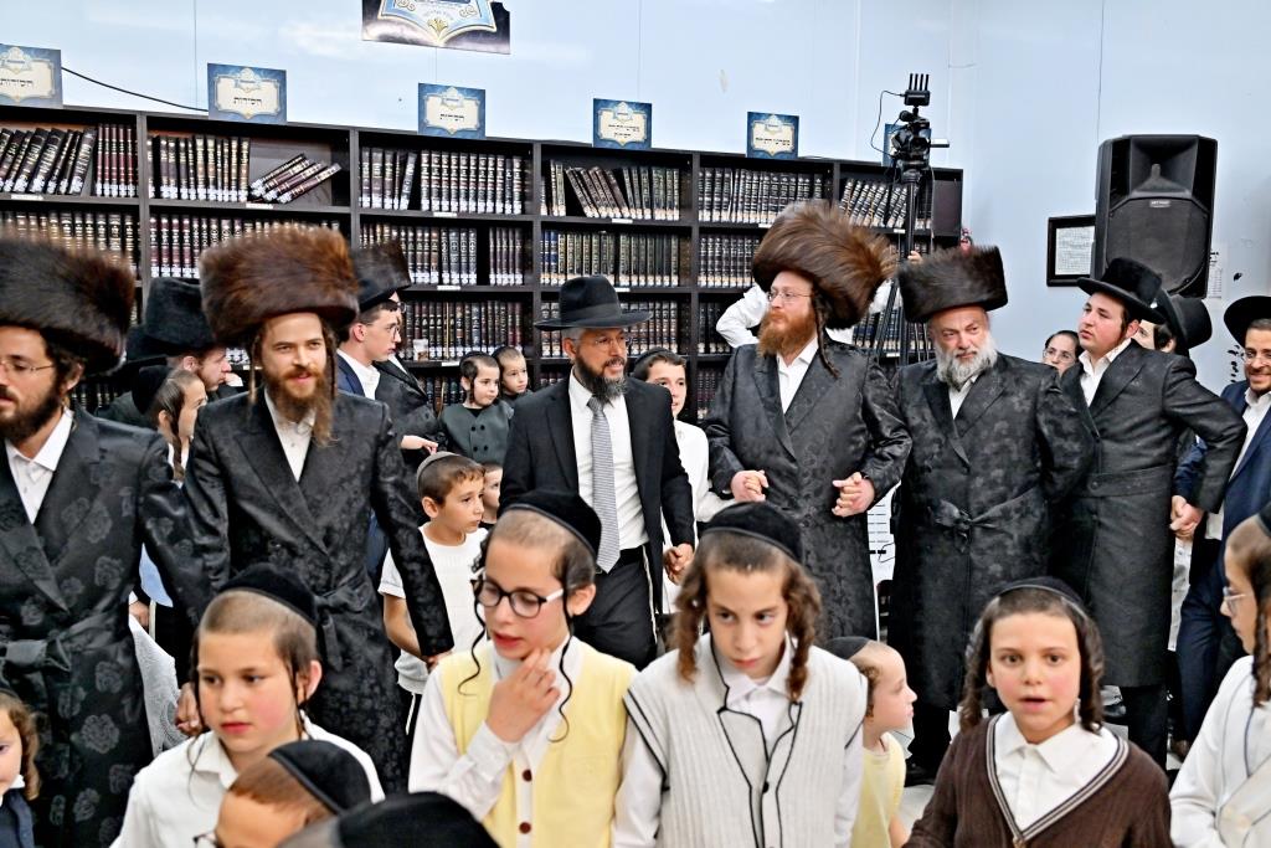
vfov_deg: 38.4
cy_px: 424
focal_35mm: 34
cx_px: 636
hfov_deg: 55.1
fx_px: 1218
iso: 1250
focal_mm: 34.5
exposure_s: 1/250
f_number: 4
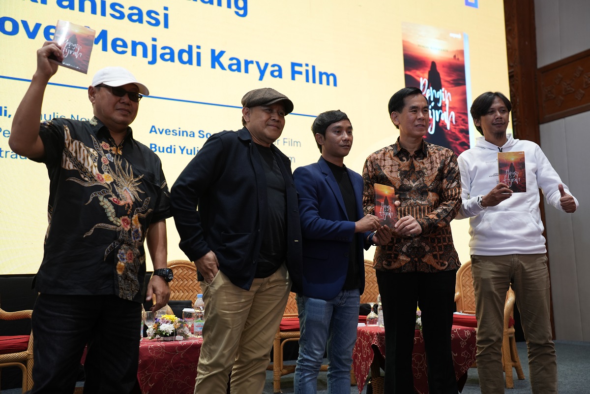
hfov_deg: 49.6
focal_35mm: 39
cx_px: 295
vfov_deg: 34.2
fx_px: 639
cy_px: 197
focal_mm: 39
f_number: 2.8
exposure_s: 1/40
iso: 500
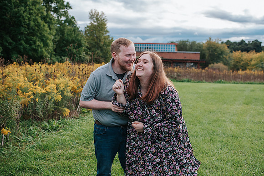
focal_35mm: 38
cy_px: 87
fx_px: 280
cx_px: 143
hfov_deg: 50.5
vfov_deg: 35.0
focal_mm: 35
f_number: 3.2
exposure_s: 1/1250
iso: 720
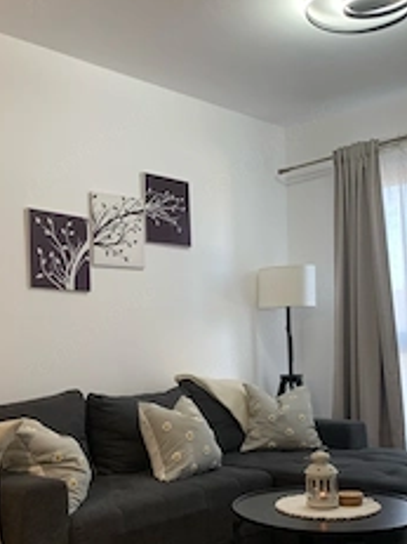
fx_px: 706
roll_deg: +1.6
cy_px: 358
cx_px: 141
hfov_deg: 31.9
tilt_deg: -0.8
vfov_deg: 41.6
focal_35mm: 45
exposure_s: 1/68
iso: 100
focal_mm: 4.25
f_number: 1.8
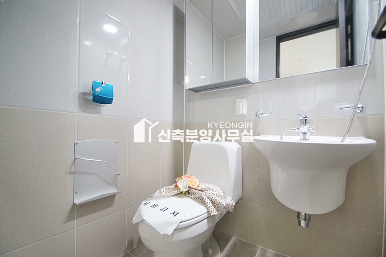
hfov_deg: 100.4
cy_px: 128
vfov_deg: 77.2
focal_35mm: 15
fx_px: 161
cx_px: 193
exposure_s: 1/50
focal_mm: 10
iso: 800
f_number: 3.5
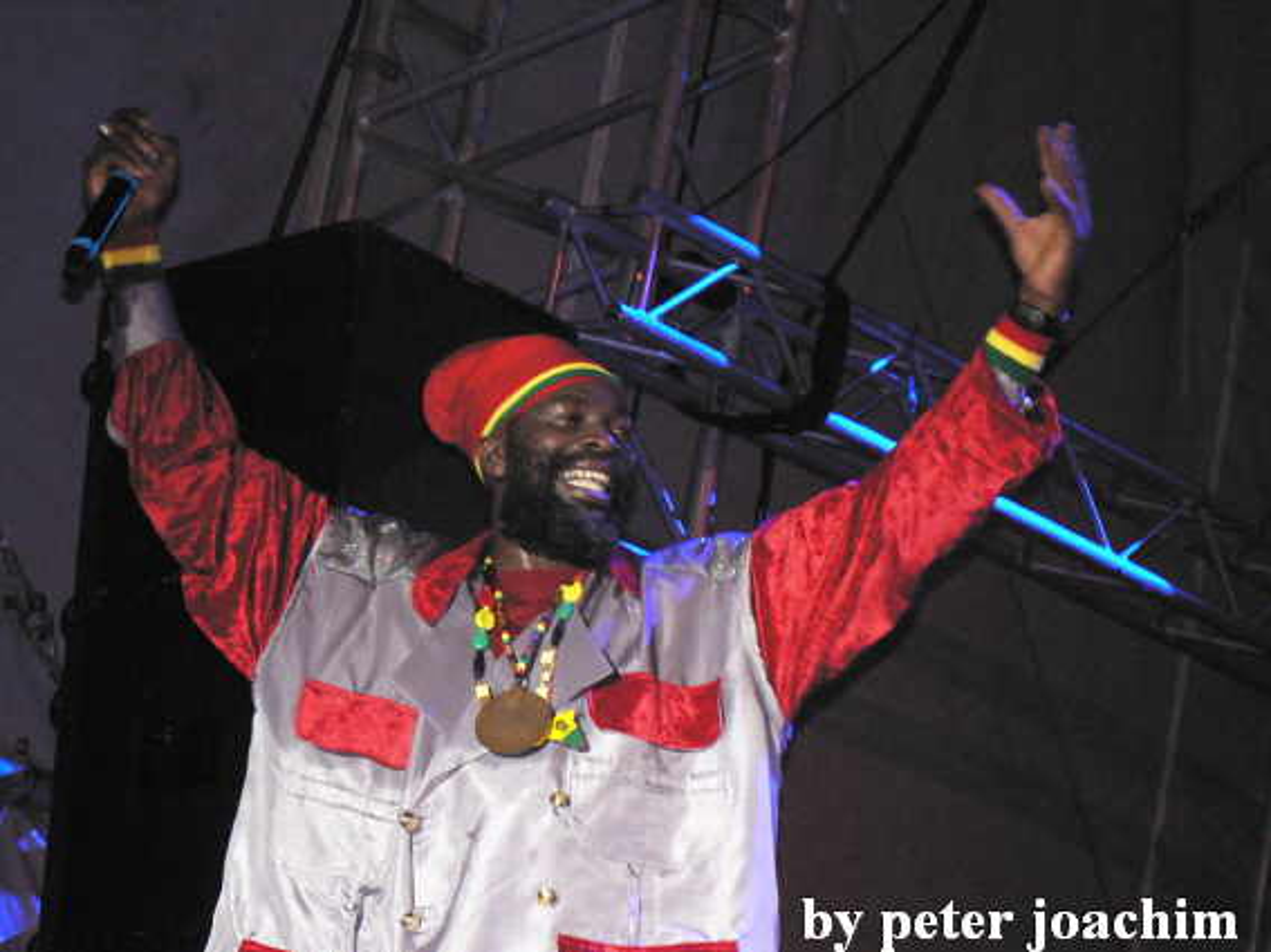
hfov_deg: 16.0
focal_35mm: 123
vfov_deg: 12.0
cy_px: 476
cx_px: 636
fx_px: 4515
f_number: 3.2
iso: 400
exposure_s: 1/60
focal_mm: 21.2
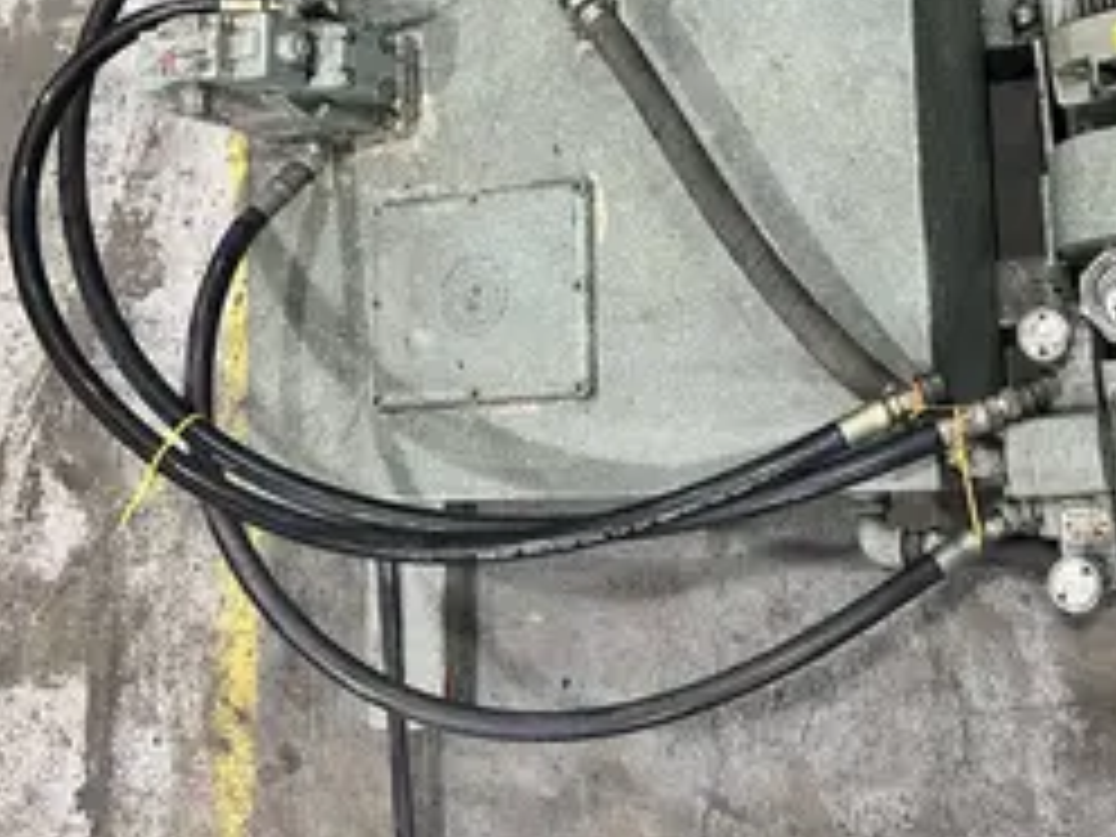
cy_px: 225
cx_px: 824
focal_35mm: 42
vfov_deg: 33.8
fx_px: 1354
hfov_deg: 43.5
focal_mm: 5.7
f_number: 1.5
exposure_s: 1/60
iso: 80
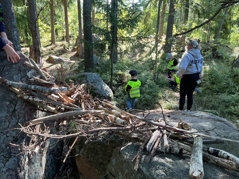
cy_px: 90
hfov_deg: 61.7
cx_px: 120
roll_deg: -1.7
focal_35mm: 29
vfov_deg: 48.2
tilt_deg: -18.2
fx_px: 200
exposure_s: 1/120
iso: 50
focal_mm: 3
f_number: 1.8
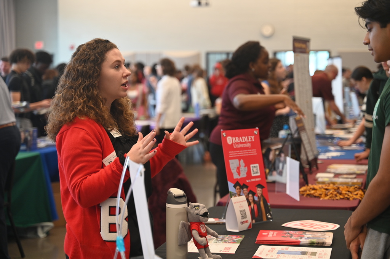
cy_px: 130
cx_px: 195
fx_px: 736
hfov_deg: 29.7
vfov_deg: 20.0
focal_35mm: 68
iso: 800
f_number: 2.8
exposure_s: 1/125
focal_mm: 68
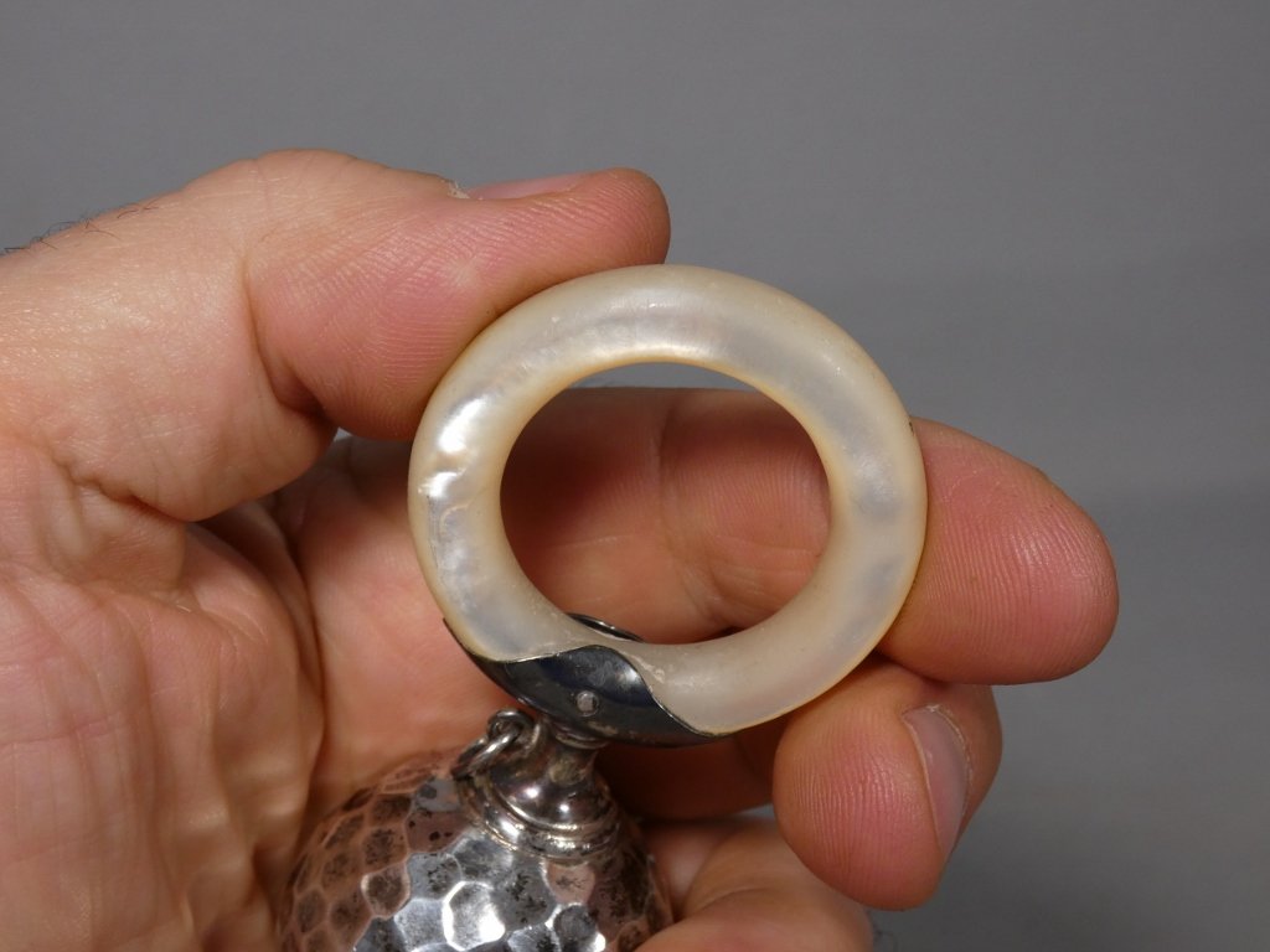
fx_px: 2018
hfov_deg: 34.9
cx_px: 635
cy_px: 476
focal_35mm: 55
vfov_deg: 26.6
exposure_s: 1/125
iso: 160
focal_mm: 9.9
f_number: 4
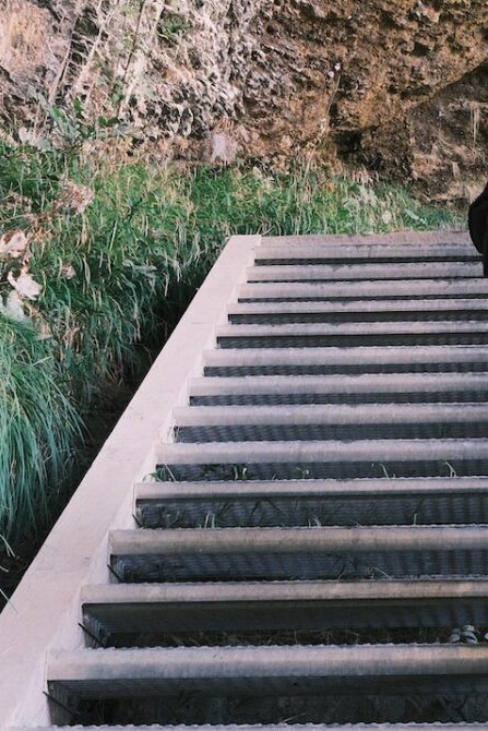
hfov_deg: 14.3
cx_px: 490
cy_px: -14
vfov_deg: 20.9
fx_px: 1910
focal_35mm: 94
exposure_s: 1/20
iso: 800
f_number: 8
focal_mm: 23
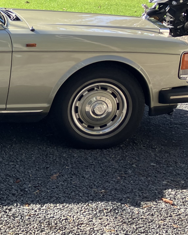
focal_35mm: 77
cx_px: -137
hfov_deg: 16.9
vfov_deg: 24.7
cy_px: 86
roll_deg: +1.7
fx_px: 535
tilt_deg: -13.2
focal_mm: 3.99
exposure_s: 1/450
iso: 32
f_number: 1.8
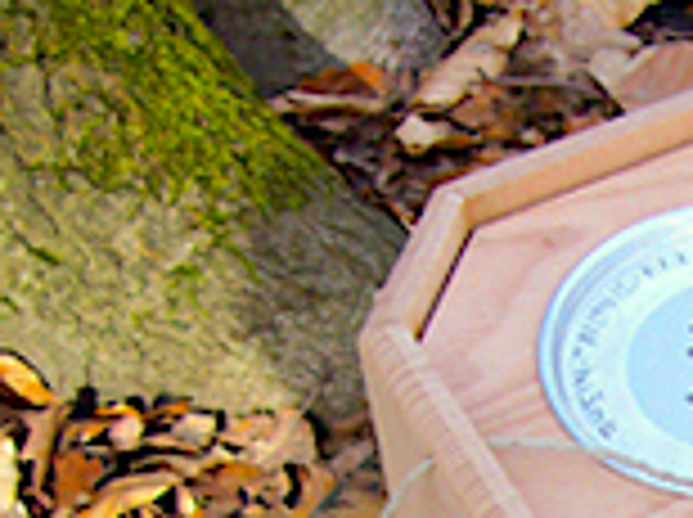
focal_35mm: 117
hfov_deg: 16.3
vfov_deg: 12.1
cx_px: 801
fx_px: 2339
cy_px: 754
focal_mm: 6
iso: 80
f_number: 2.7
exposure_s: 1/230
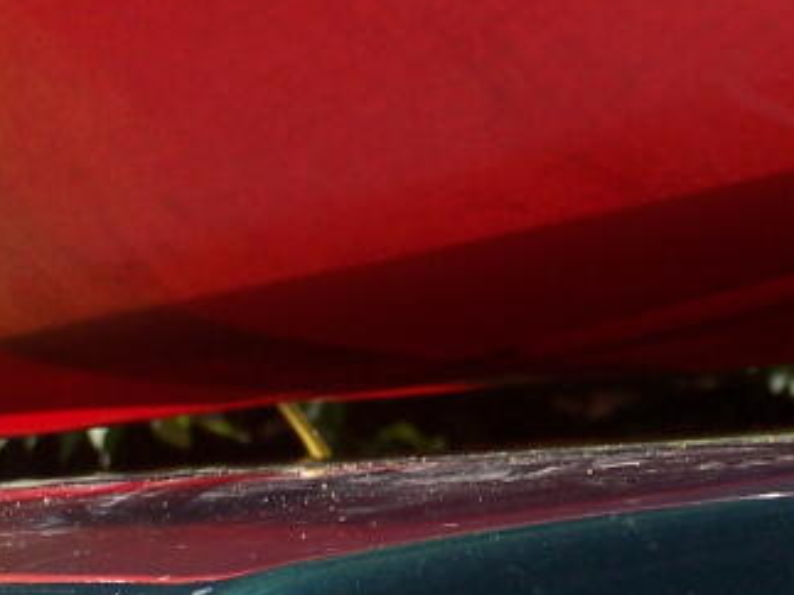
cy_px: 10
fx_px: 7635
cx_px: 1094
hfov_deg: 5.9
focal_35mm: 333
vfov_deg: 4.5
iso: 100
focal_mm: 17.5
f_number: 3.2
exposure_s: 1/640
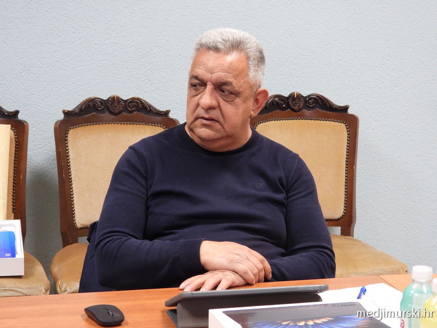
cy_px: 164
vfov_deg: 15.2
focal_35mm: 97
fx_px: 1225
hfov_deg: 20.2
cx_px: 218
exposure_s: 1/15
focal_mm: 17.5
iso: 450
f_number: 3.5
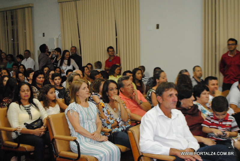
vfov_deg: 28.2
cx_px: 120
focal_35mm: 48
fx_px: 320
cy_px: 80
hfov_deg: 41.1
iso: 1600
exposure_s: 1/40
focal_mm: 32
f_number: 4.8
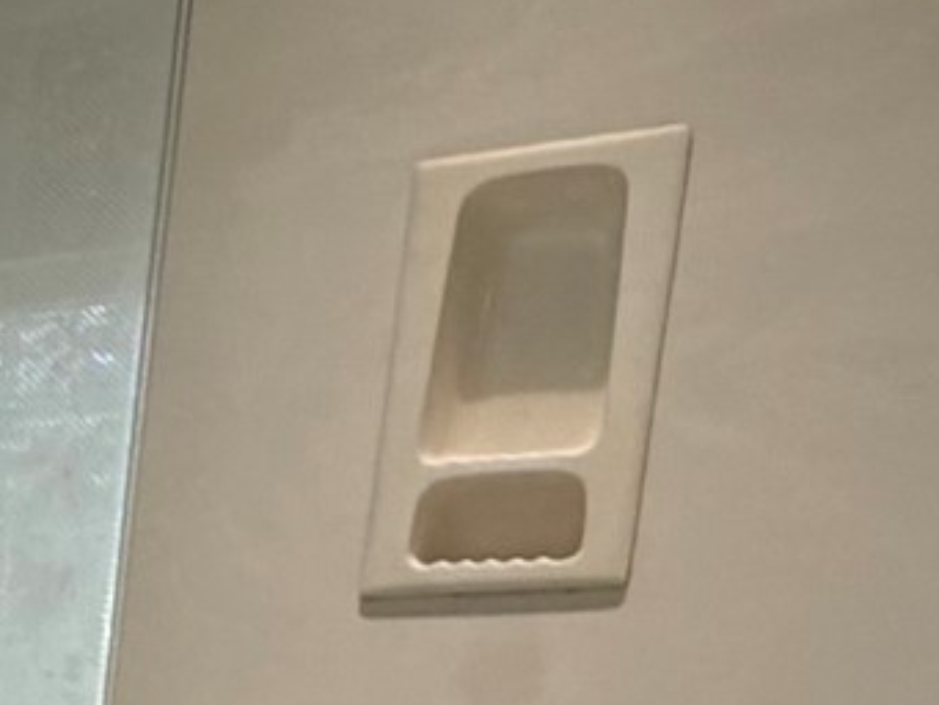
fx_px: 2279
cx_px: -1173
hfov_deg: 15.6
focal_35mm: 84
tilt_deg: -11.8
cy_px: 1176
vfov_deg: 15.6
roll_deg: +1.3
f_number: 2.2
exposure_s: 1/120
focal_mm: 2.22
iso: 100
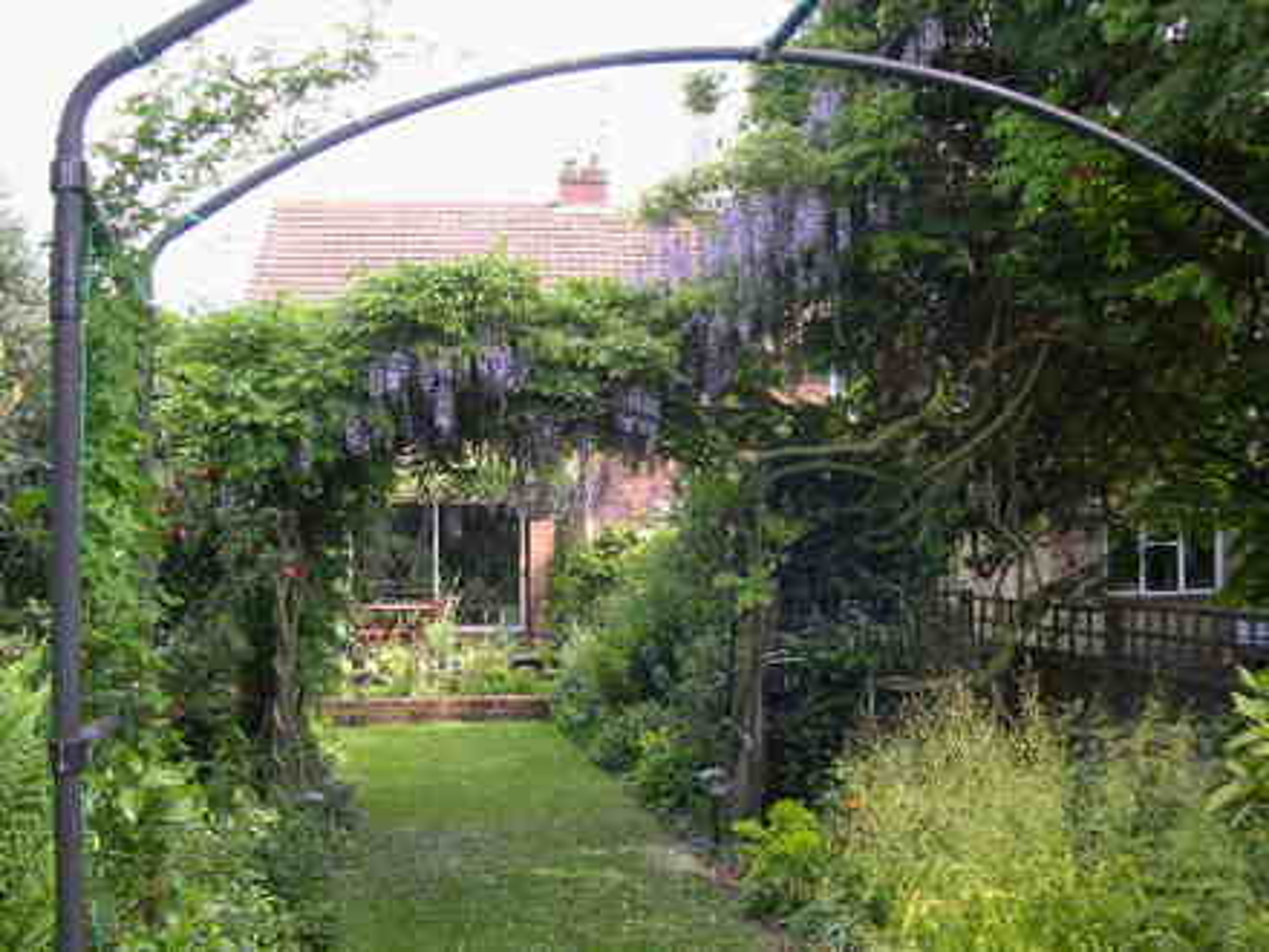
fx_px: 1393
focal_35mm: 38
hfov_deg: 49.0
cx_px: 634
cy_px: 476
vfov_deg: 37.7
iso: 100
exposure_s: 1/133
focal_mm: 8
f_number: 2.8
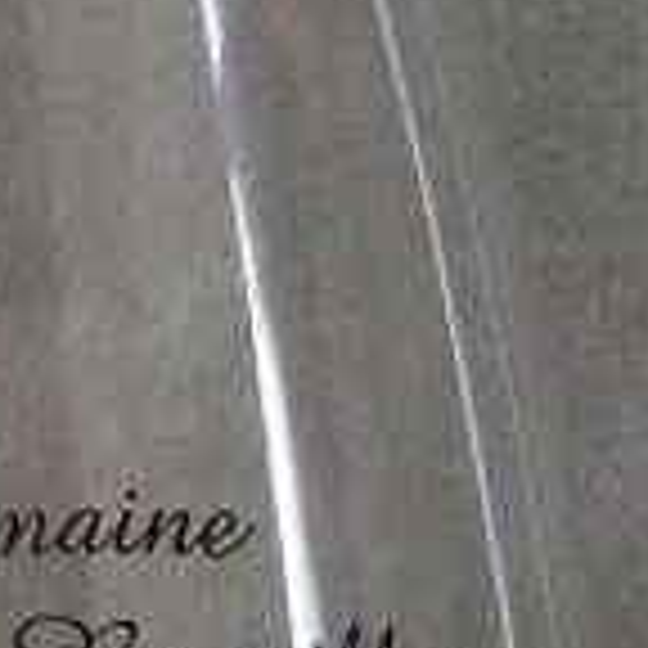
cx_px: -477
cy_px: 1220
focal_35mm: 172
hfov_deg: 9.7
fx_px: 3643
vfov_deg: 9.6
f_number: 3.3
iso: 800
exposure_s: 1/20
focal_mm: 4.7
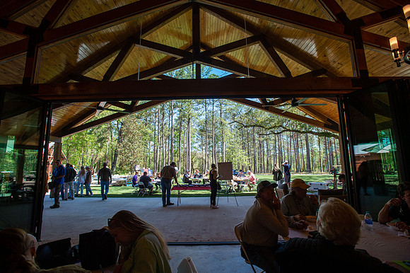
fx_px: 193
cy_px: 136
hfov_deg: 93.3
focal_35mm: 17
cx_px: 205
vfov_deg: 70.4
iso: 110
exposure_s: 1/125
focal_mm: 17
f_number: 5.6
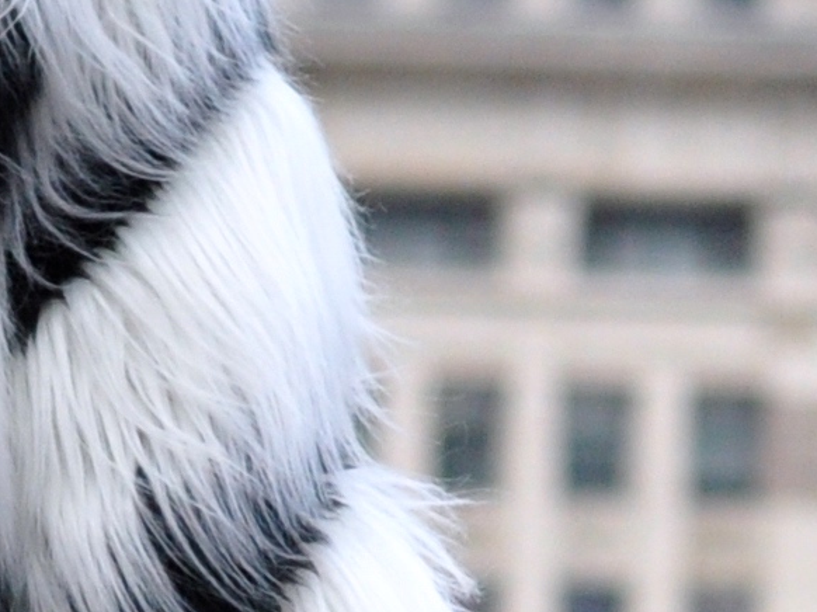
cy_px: 1974
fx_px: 12527
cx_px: -233
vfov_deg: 2.8
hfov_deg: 3.7
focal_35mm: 531
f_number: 4
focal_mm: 50
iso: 640
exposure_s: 1/1000
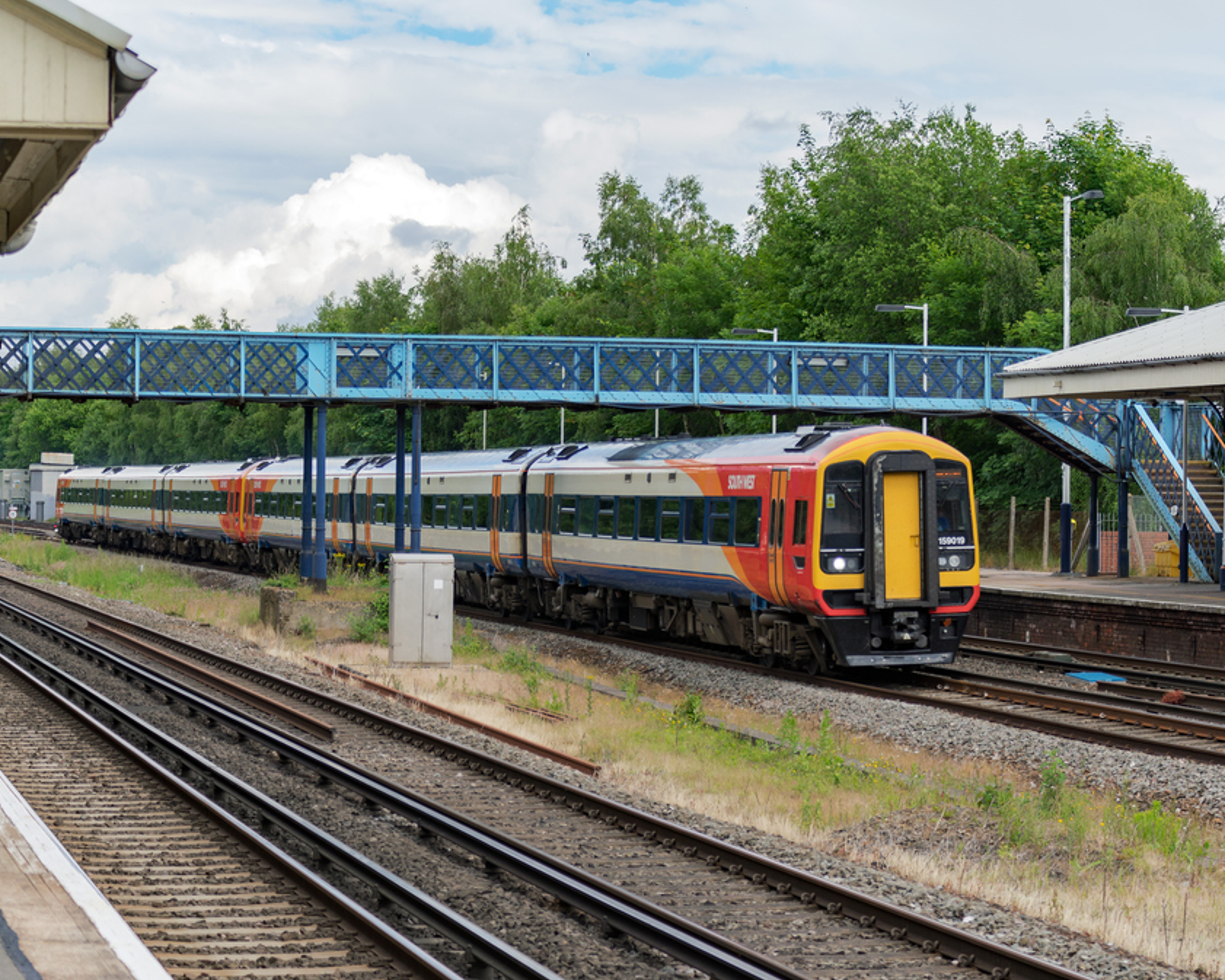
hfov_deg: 19.6
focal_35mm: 98
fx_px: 3553
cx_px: 644
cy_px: 577
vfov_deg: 15.7
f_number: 4
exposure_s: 1/640
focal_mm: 70
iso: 160
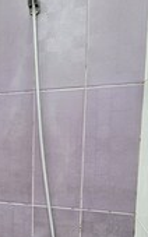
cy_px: 160
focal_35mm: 37
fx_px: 239
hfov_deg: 30.1
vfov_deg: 51.7
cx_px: -23
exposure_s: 1/50
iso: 250
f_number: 1.9
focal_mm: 2.2
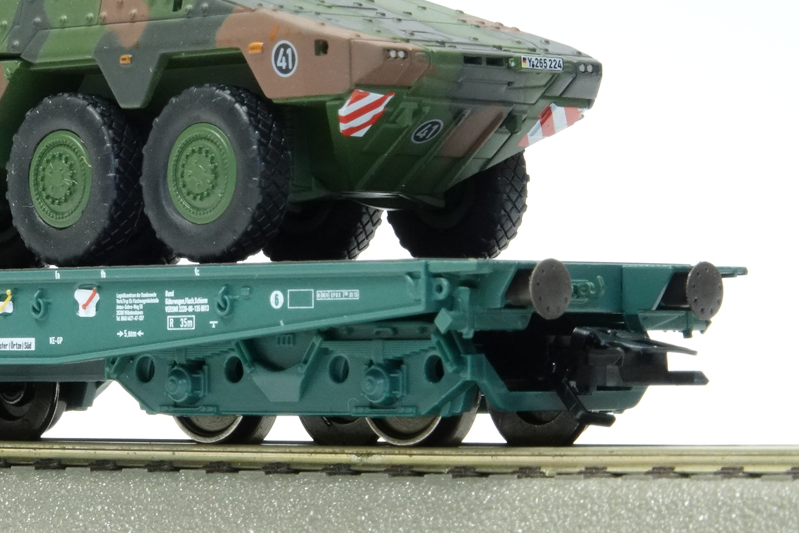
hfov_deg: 9.3
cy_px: 199
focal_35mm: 220
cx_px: 164
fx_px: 4883
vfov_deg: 6.2
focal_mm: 43.48
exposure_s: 1/1.6
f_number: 16
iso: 1000
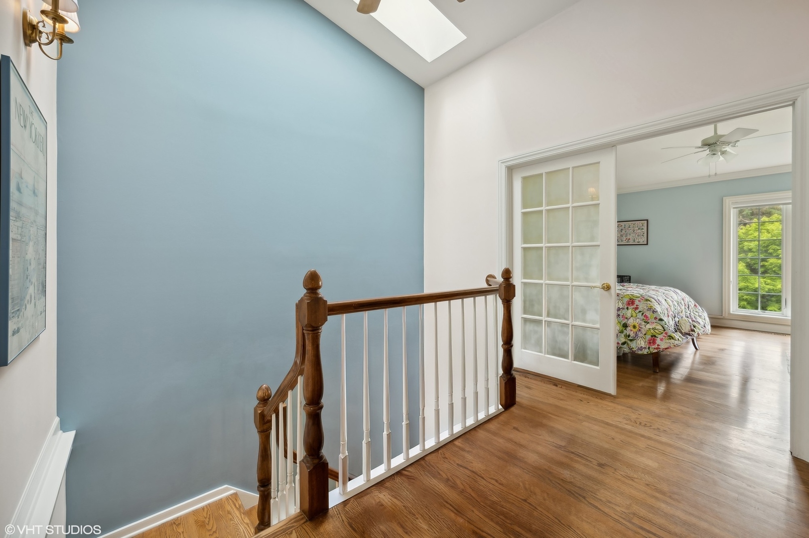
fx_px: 314
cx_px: 404
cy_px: 269
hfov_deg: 104.3
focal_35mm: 14
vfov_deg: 81.1
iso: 100
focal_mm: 14
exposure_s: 1/3.33
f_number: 10
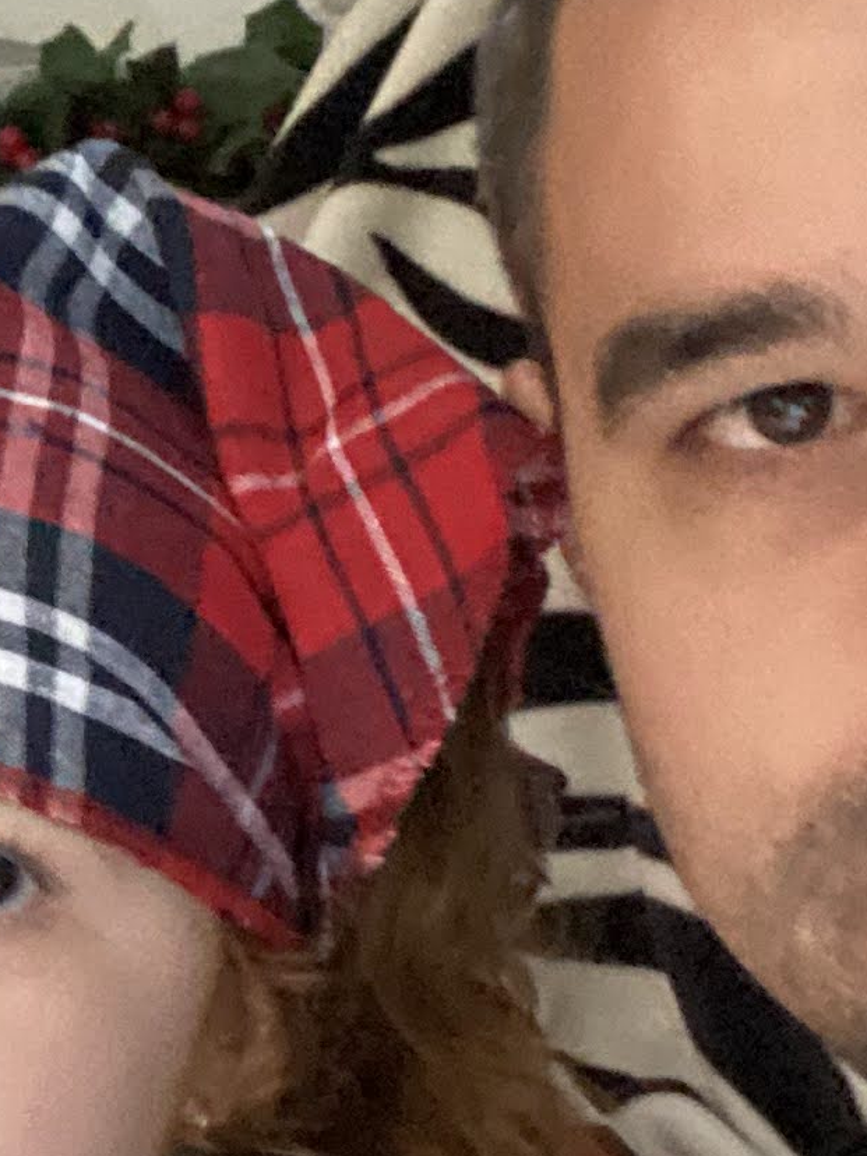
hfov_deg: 12.4
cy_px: 528
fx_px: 3740
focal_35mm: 112
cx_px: -553
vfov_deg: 17.6
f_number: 2.2
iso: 640
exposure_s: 1/24
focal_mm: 2.71
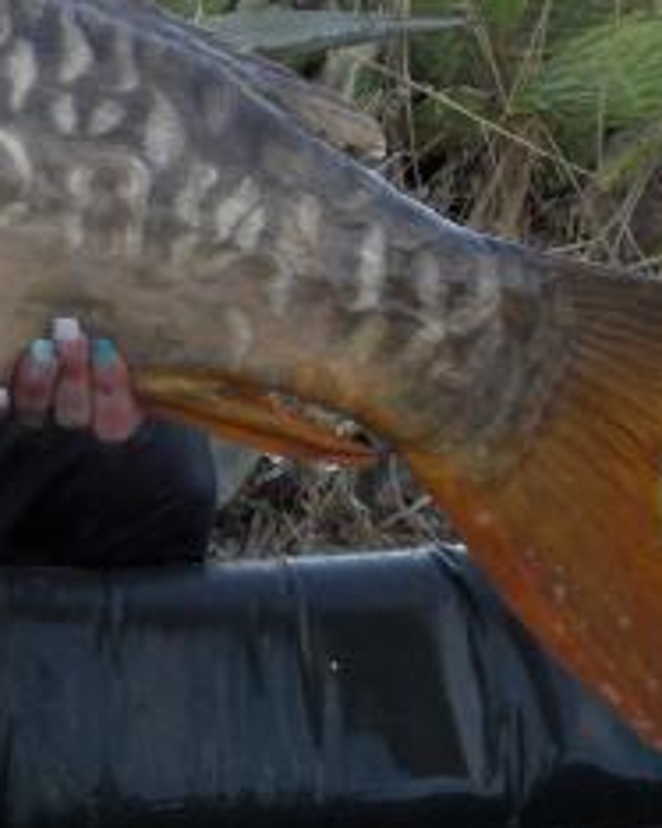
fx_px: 1470
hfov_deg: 22.4
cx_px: -227
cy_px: 60
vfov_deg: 29.9
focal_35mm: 60
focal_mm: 3.9
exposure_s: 1/45
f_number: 3.2
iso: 100
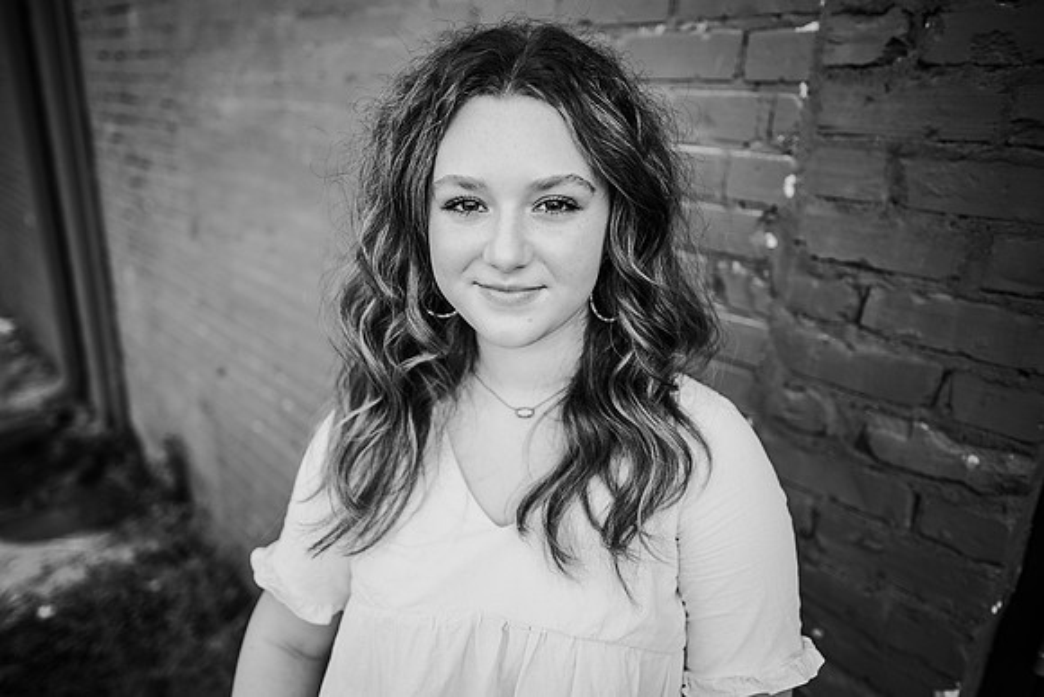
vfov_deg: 53.2
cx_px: 522
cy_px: 348
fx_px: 696
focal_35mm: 24
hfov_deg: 73.7
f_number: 2
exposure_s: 1/400
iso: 125
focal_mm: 24
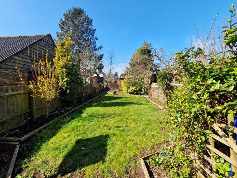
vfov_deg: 89.9
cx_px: 118
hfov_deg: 106.2
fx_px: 89
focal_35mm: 13
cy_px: 89
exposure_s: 1/1284
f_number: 2.2
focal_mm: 2.2
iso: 50
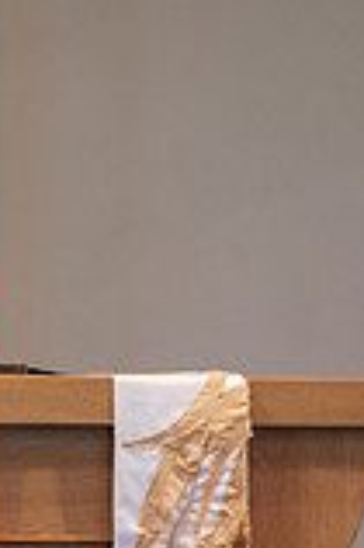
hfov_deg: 2.3
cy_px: 246
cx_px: -7
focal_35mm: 600
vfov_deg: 3.4
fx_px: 9119
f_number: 2.8
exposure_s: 1/200
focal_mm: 140
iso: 1250
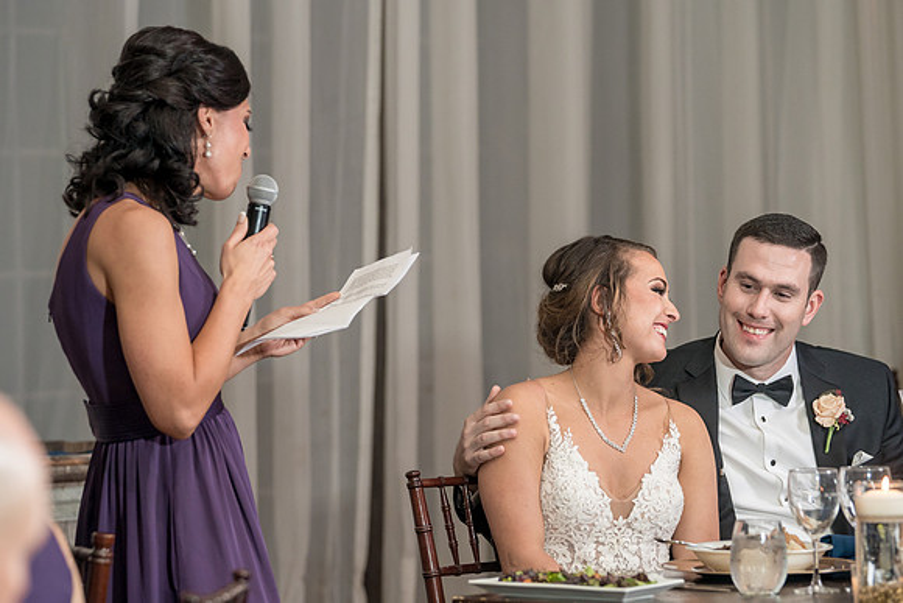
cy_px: 302
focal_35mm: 156
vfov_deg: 8.8
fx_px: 3916
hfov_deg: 13.2
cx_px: 436
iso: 2000
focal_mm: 132
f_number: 4
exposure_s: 1/200
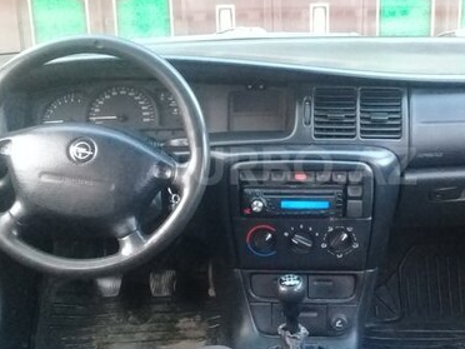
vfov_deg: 26.6
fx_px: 739
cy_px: 166
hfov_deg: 34.8
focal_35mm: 55
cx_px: 289
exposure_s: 1/17
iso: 500
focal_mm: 3.3
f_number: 2.2
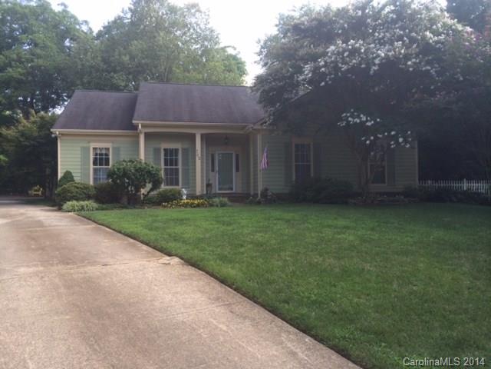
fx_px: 426
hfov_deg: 60.0
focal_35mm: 30
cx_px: 246
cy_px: 184
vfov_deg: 46.8
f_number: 2.2
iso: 32
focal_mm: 4.12
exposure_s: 1/348
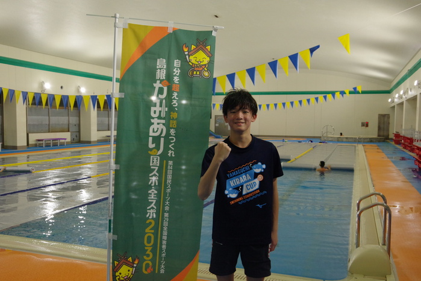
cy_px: 140
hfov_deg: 53.1
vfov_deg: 36.9
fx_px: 421
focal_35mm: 36
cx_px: 210
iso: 3200
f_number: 5.6
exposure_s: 1/160
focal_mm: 24
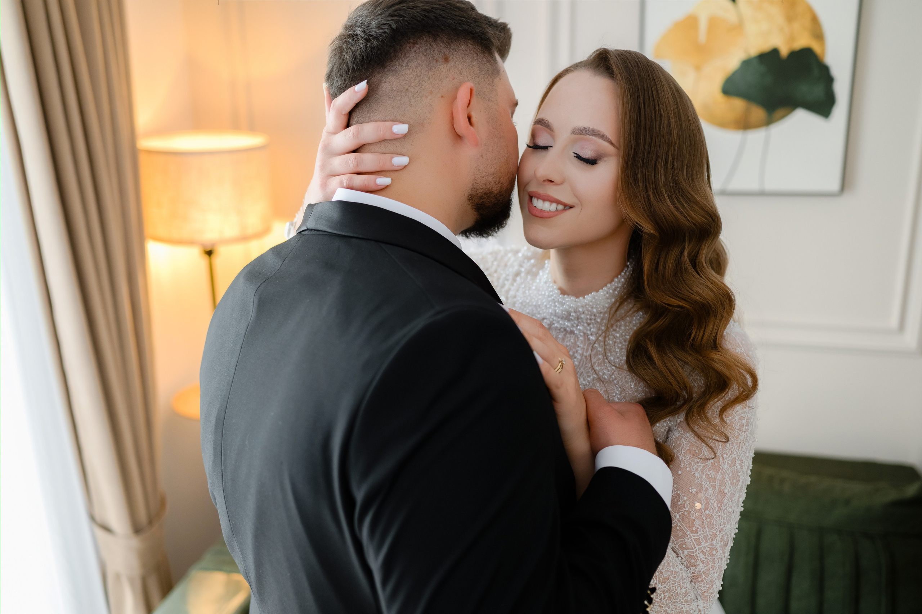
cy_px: 307
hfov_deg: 54.4
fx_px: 896
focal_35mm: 35
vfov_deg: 37.9
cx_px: 461
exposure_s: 1/250
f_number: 2.2
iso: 800
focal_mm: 35
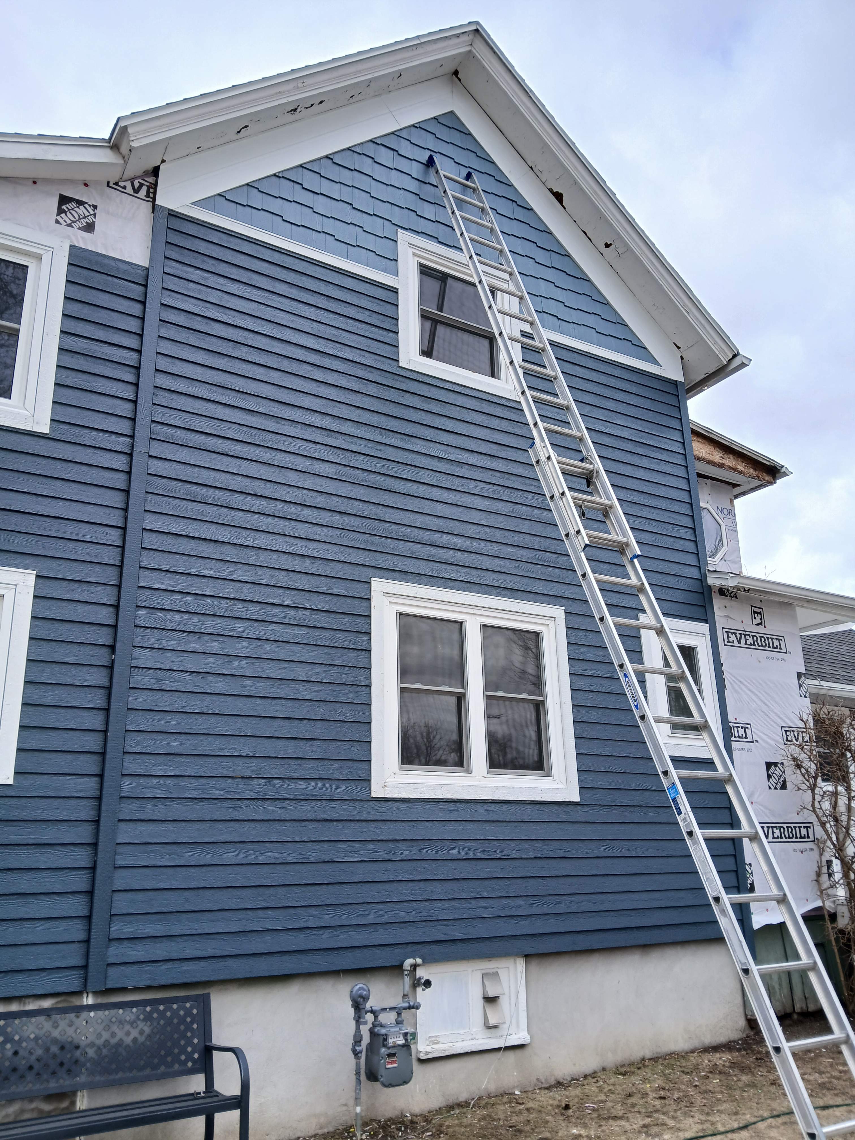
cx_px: 428
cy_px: 570
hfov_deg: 53.1
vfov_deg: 67.3
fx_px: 856
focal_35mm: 26
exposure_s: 1/205
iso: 20
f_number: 1.8
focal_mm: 3.98
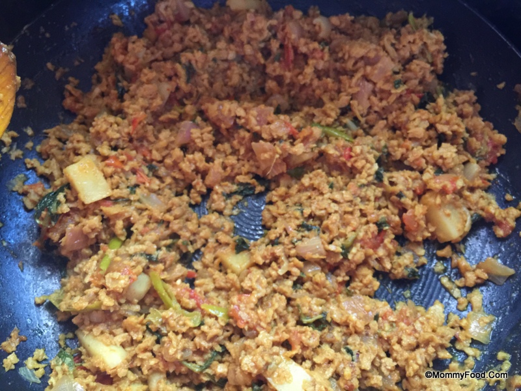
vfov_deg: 48.2
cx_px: 260
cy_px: 196
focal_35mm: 29
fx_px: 436
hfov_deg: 61.7
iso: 125
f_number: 2.2
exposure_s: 1/17
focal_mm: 4.15
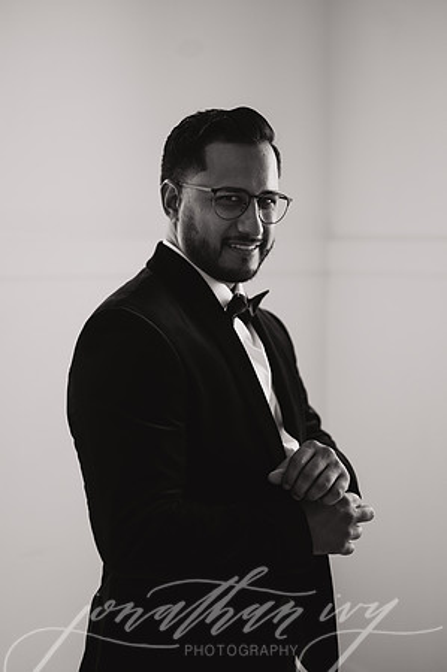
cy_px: 336
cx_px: 224
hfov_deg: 26.9
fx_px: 933
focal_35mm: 50
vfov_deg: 39.6
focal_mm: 50
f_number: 2
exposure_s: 1/400
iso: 250
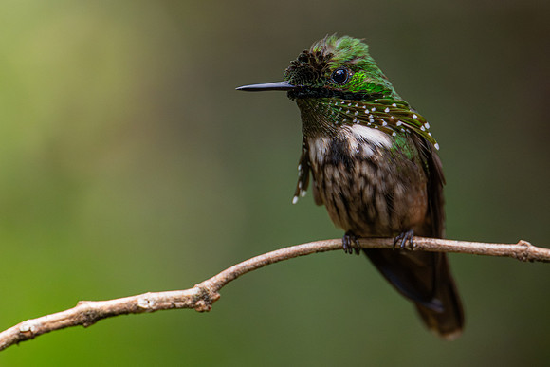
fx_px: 14625
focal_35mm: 957
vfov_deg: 1.4
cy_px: 169
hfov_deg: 2.2
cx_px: 312
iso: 6400
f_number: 6.3
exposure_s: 1/1000
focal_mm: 560
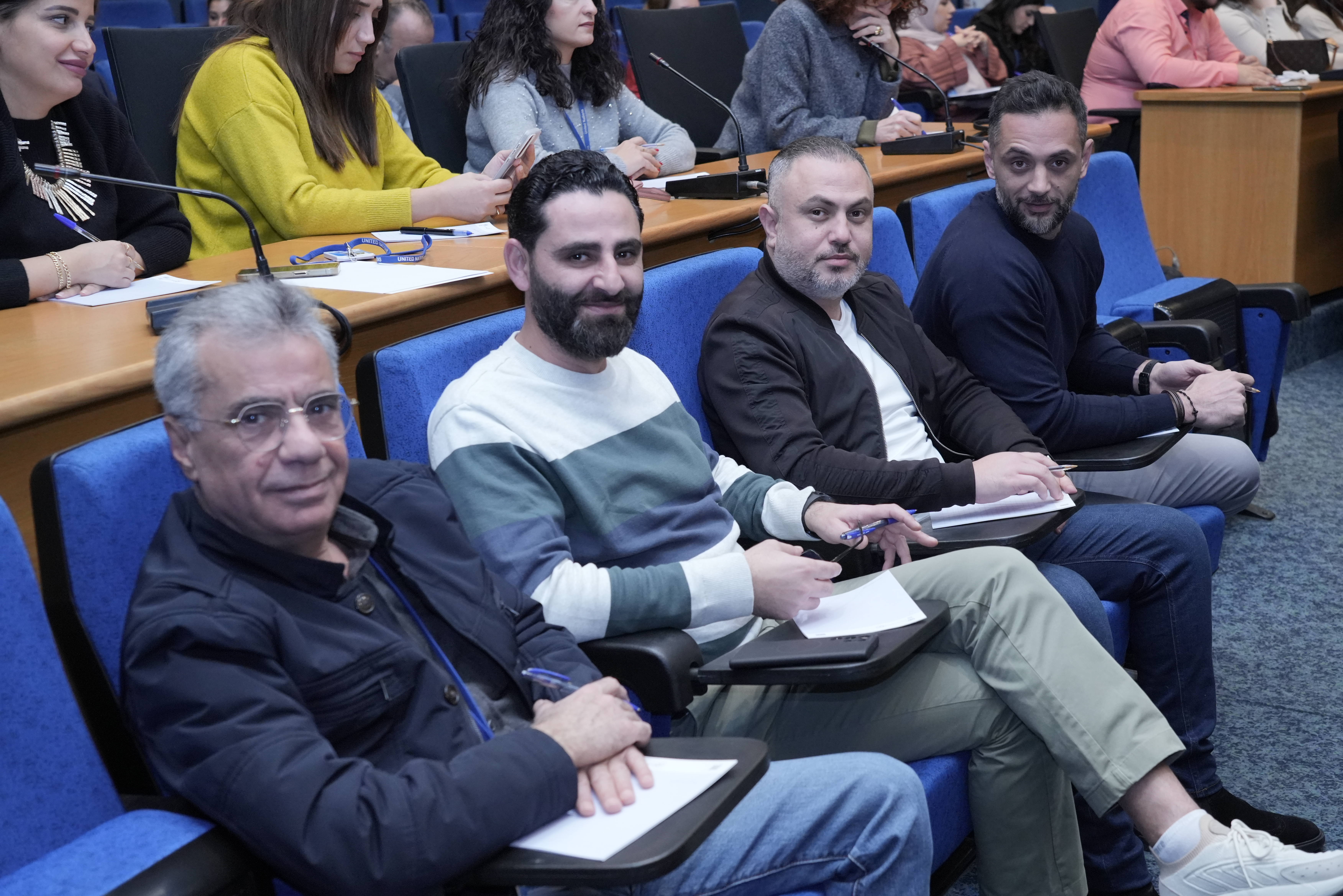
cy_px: 448
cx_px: 672
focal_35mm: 49
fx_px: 1828
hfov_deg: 40.3
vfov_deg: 27.5
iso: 4000
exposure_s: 1/160
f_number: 5.6
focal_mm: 49
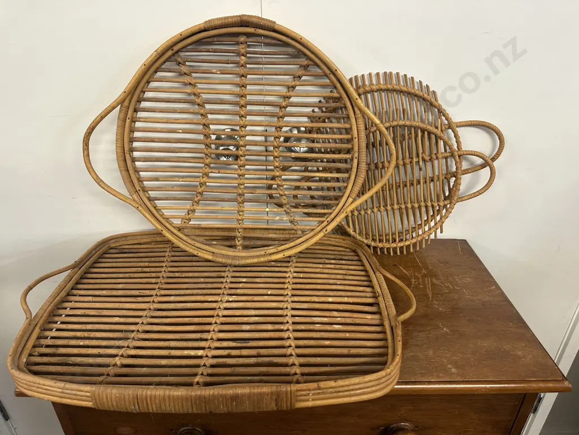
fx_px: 401
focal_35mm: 24
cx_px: 290
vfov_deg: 56.8
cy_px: 218
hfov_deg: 71.6
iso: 160
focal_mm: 6.86
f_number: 1.78
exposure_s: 1/50
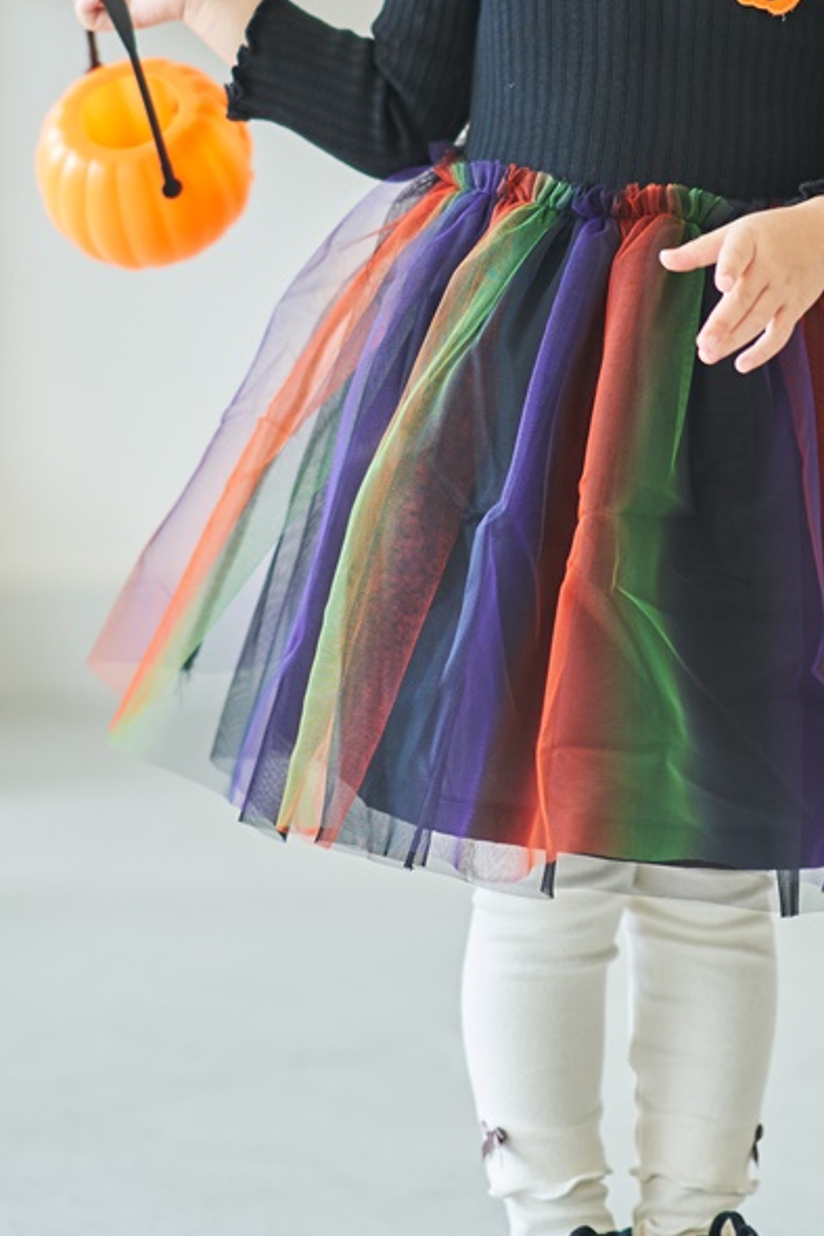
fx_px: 8892
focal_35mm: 259
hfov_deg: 5.3
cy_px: 29
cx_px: 512
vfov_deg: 7.9
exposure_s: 1/250
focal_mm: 85
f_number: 1.4
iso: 200
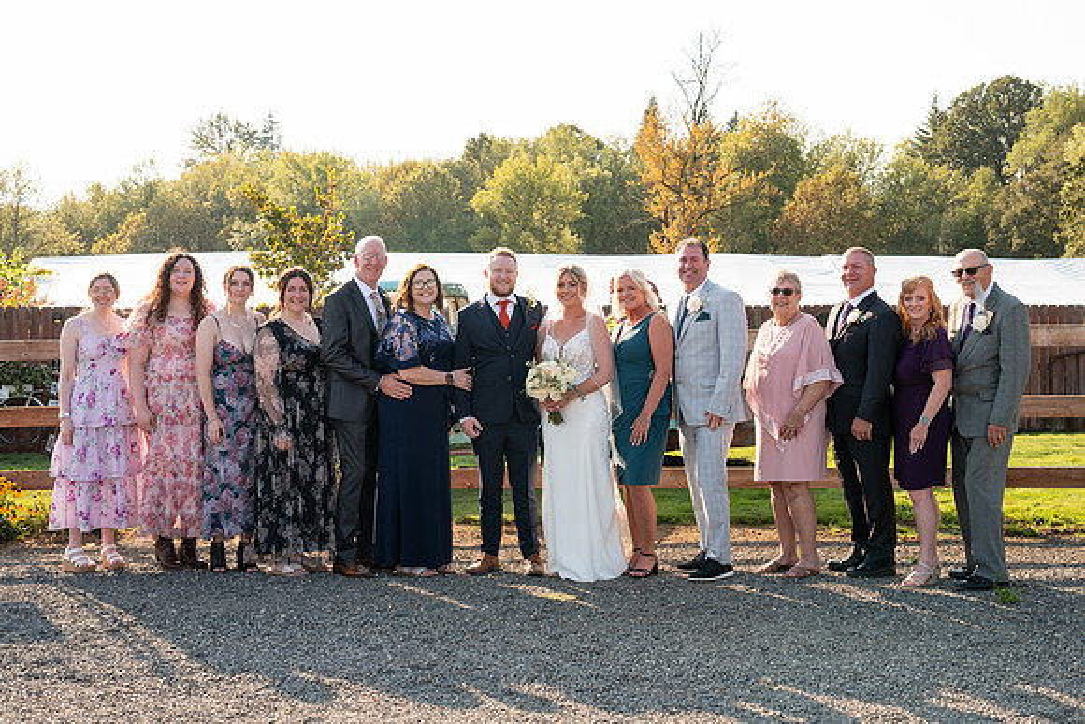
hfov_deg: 43.4
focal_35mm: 45
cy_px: 363
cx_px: 530
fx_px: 1362
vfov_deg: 29.8
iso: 500
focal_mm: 41
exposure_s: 1/400
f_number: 7.1
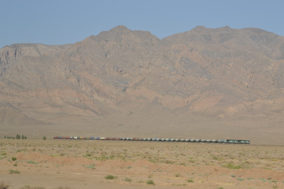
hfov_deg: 18.2
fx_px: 887
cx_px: 142
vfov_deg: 12.2
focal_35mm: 112
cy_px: 94
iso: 100
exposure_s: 1/500
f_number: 5.6
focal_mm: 75
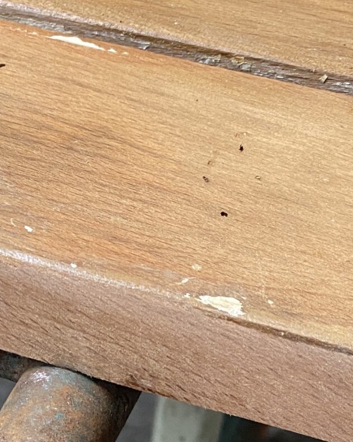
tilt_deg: -50.0
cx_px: 9
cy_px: 590
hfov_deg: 18.3
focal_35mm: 82
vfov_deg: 20.9
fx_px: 1070
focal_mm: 4.25
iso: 160
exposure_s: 1/60
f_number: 1.8
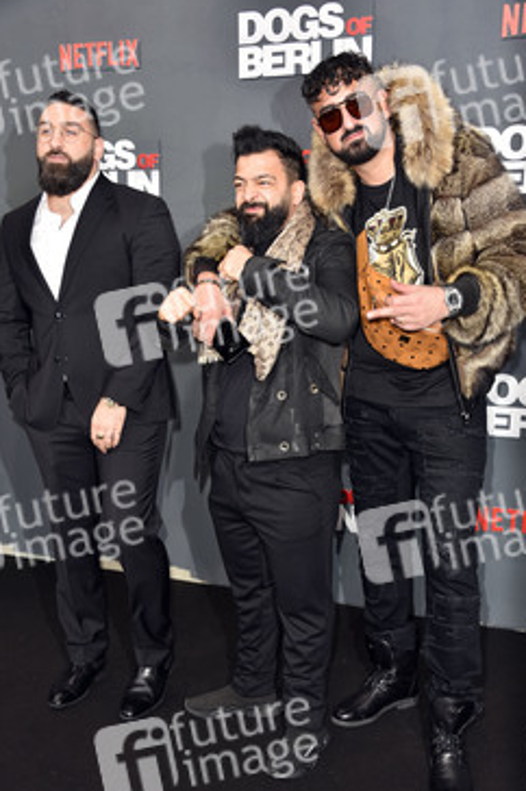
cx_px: 270
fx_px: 966
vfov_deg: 44.5
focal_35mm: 44
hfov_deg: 30.5
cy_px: 424
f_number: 5.6
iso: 250
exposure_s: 1/200
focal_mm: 40
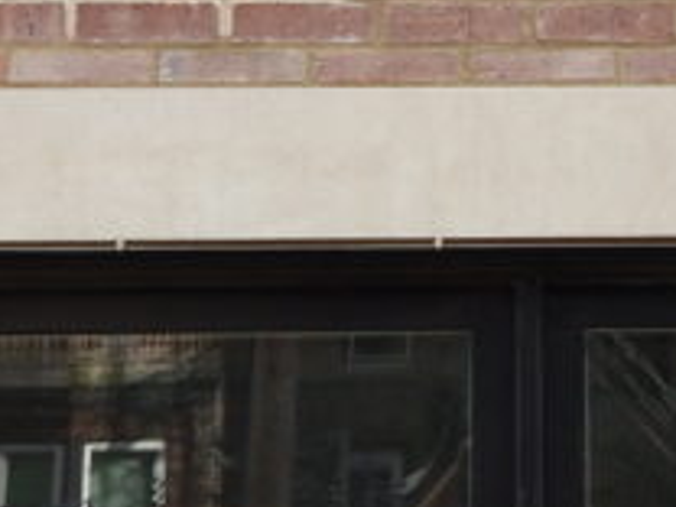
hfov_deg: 22.6
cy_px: 10
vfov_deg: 17.0
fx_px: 1660
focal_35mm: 85
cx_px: 562
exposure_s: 1/250
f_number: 3
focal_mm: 4
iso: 125
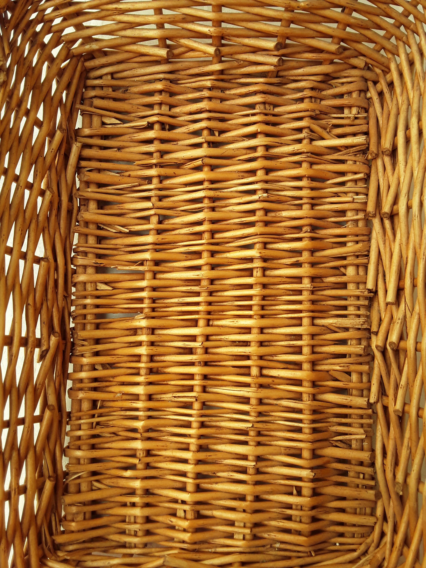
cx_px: 213
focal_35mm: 27
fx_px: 443
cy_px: 284
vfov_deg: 65.3
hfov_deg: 51.4
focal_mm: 2.91
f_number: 1.9
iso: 40
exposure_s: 1/152
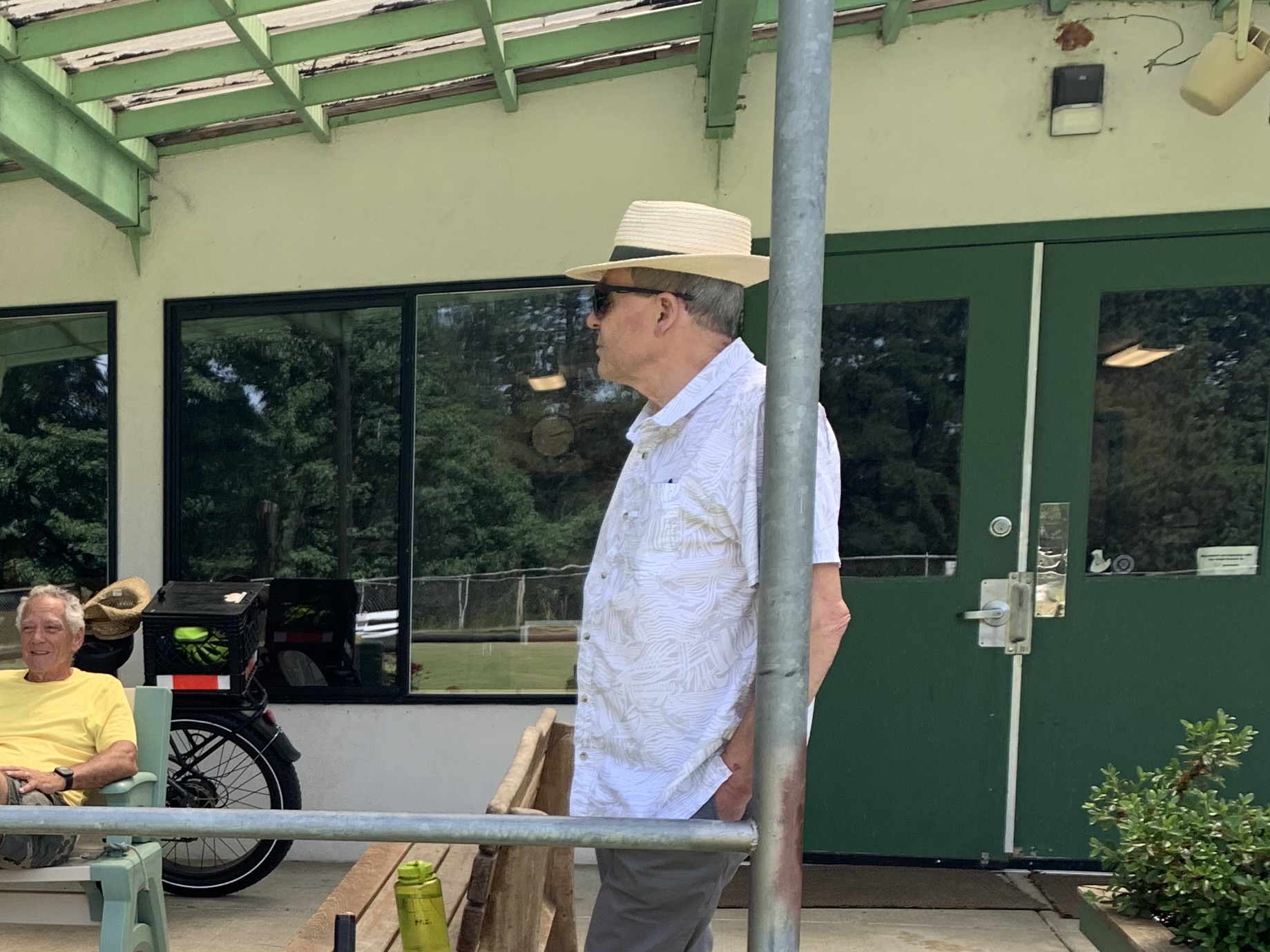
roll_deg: +2.3
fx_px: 2091
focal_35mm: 57
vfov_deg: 24.9
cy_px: 843
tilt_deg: -9.1
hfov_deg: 30.8
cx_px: -61
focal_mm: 4.25
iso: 25
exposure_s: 1/529
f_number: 1.8
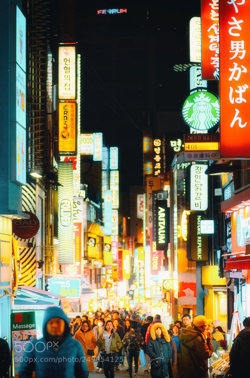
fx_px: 1335
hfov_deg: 10.7
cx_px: 125
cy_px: 189
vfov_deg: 16.1
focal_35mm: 128
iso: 100
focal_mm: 85
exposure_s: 1/250
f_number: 1.8
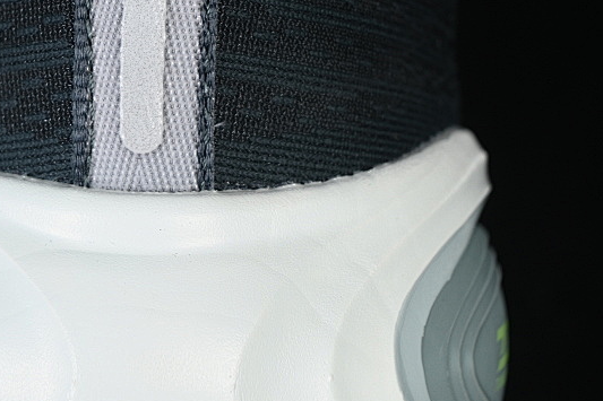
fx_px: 2545
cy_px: 102
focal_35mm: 152
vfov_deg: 9.0
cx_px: 130
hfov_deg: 13.5
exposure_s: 1/50
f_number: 6.3
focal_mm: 50
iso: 160
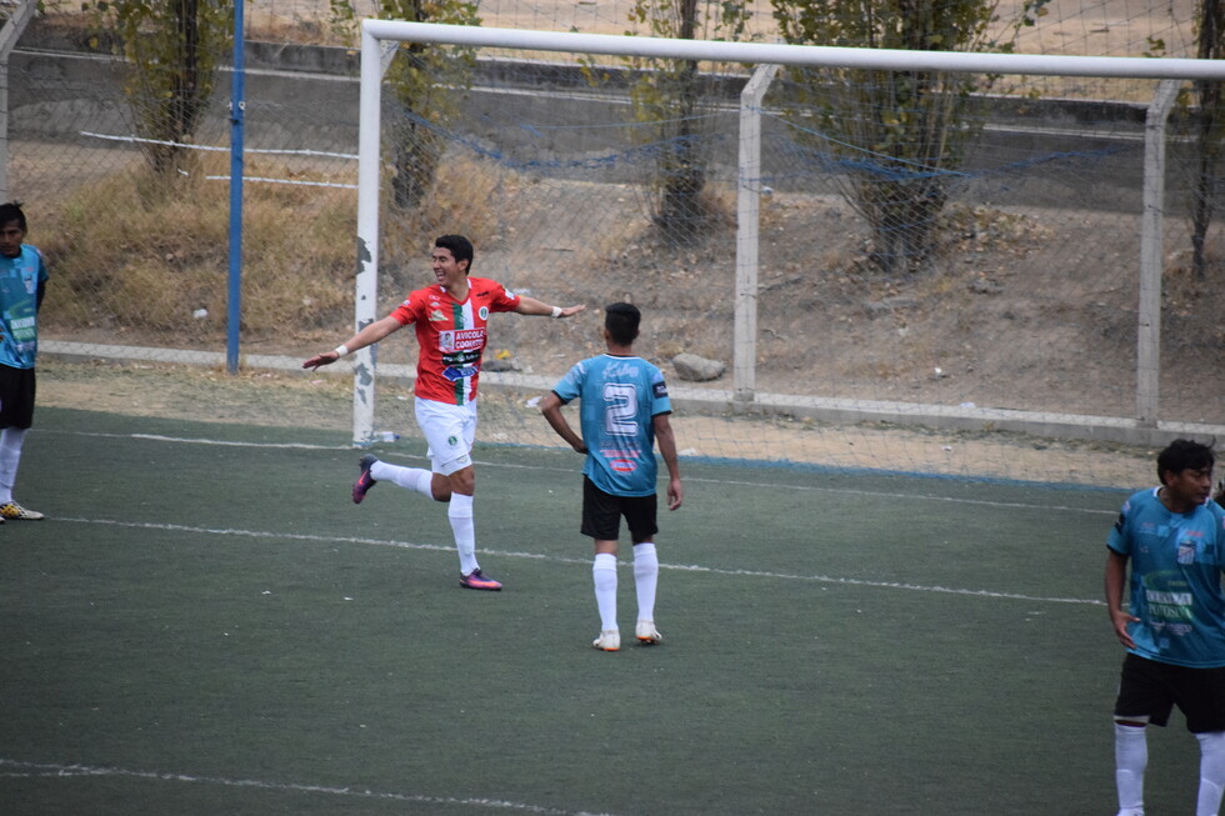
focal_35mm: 330
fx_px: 11227
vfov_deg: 4.2
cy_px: 408
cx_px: 612
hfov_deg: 6.2
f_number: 5.6
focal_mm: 220
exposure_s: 1/500
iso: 5000
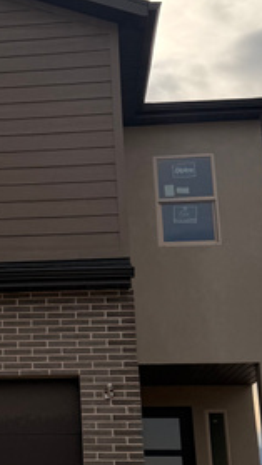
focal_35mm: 72
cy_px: 237
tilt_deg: +17.3
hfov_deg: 16.3
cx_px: -23
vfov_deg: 29.3
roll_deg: -0.4
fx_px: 889
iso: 80
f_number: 1.78
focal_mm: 6.76
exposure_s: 1/9091
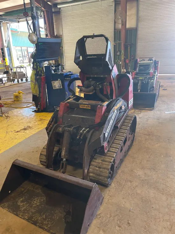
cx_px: 88
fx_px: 175
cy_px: 117
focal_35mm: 26
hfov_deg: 53.1
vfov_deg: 67.3
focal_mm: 5.1
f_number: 1.6
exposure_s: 1/78
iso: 125
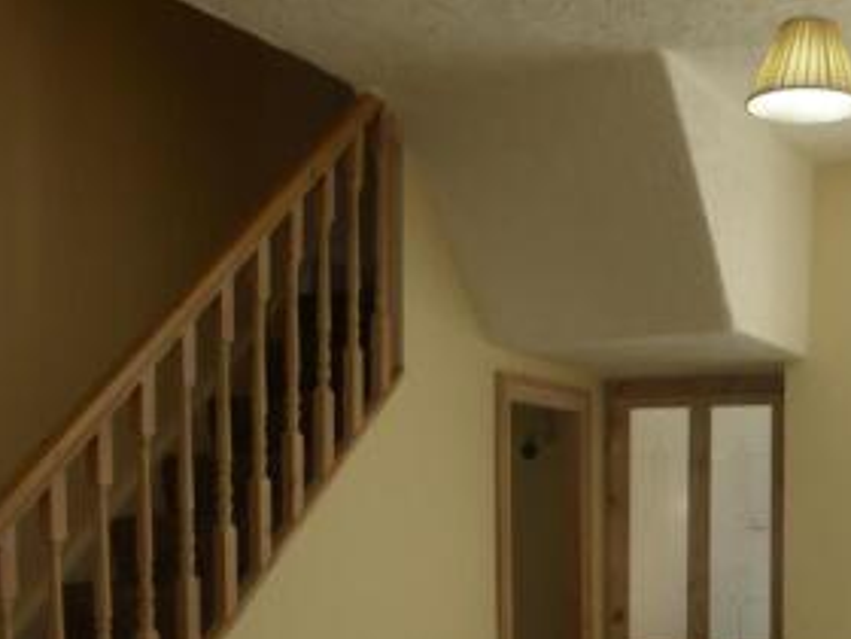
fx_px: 1278
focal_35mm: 52
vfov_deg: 27.1
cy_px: 564
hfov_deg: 35.8
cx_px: 658
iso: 100
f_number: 3.3
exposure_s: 1/100
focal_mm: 4.3
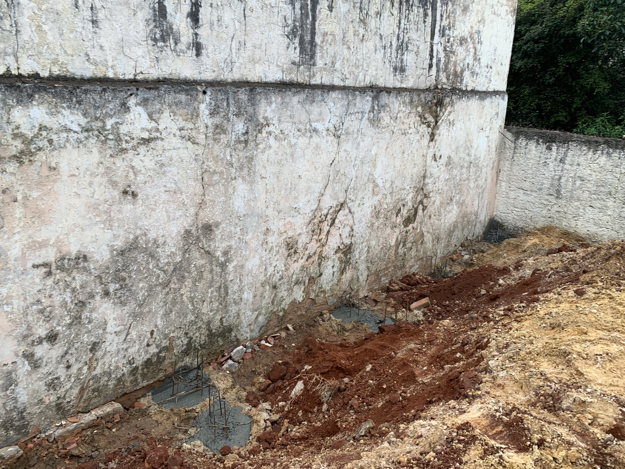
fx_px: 524
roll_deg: -1.6
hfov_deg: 61.6
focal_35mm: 29
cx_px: 296
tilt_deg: -13.3
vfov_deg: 48.2
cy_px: 225
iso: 25
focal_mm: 4.25
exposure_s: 1/153
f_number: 1.8
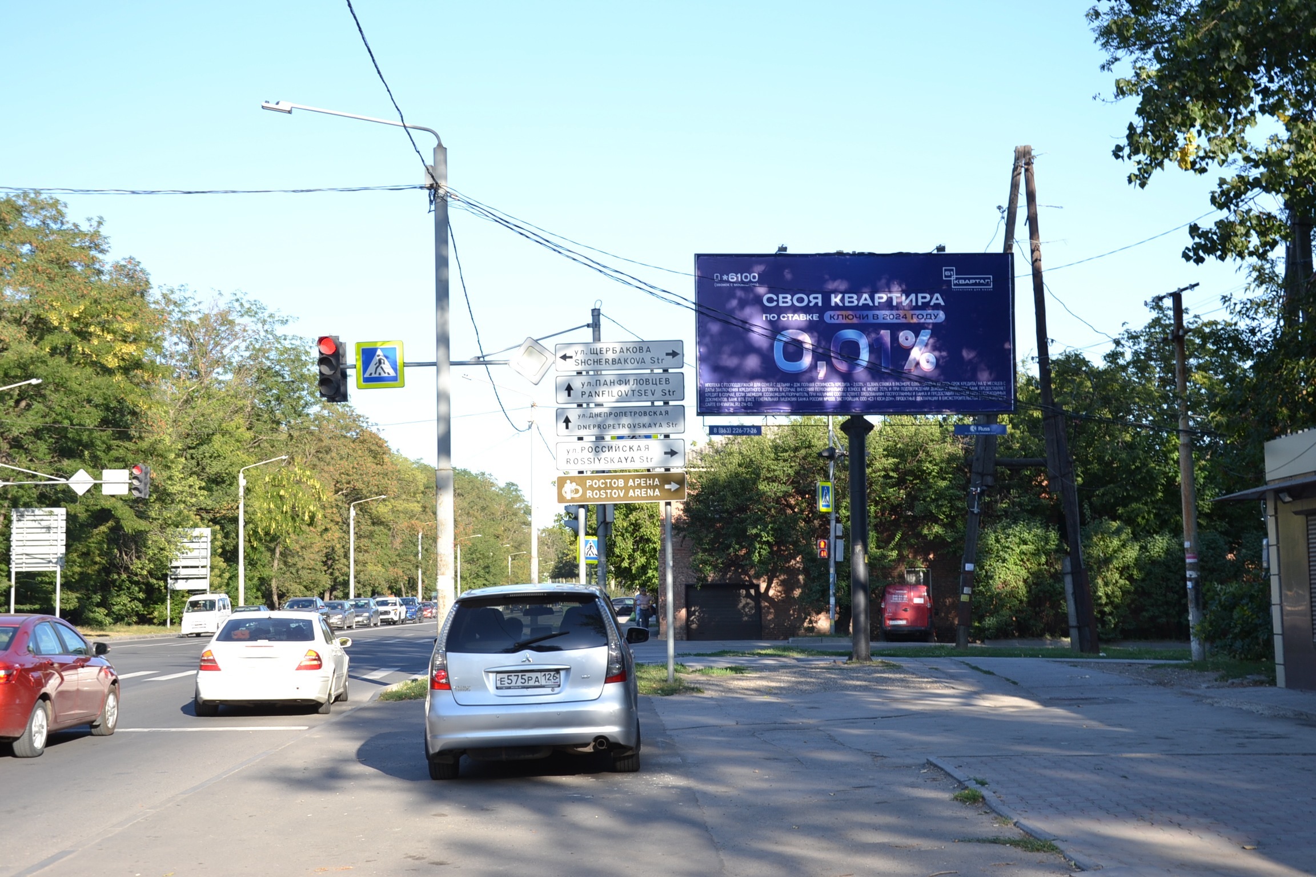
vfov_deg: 26.5
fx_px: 1864
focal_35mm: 51
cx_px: 658
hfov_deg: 38.9
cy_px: 438
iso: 100
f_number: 5.6
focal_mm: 34
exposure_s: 1/100
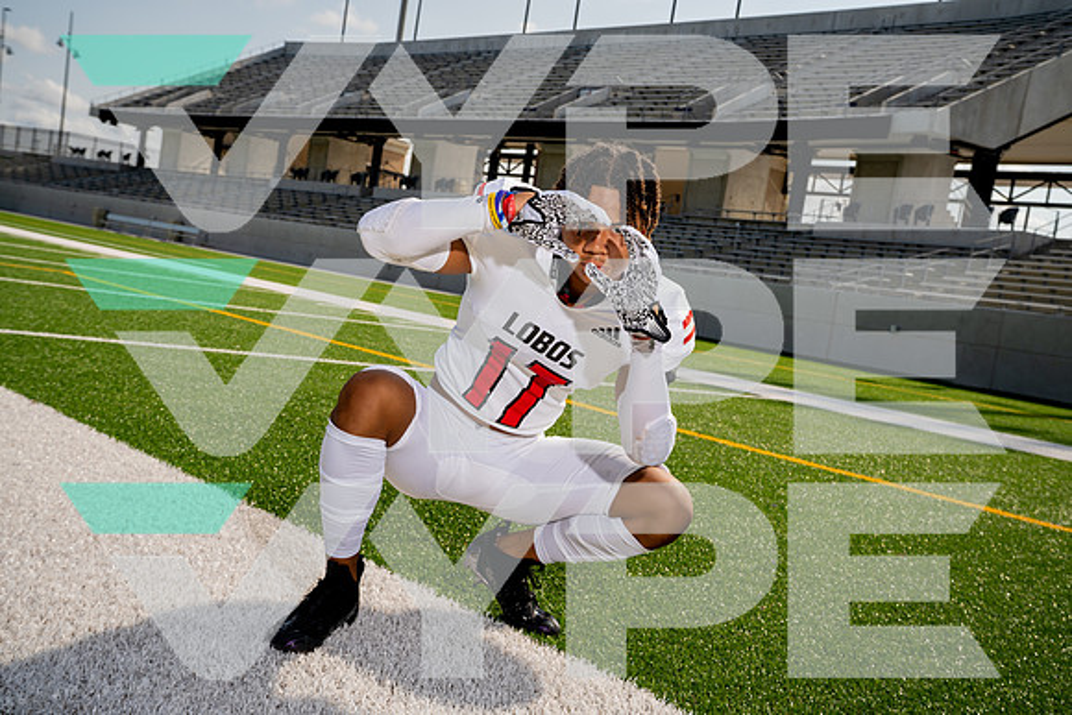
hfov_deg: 48.4
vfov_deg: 33.4
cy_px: 358
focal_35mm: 40
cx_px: 536
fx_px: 1191
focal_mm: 40
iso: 100
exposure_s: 1/250
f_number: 7.1
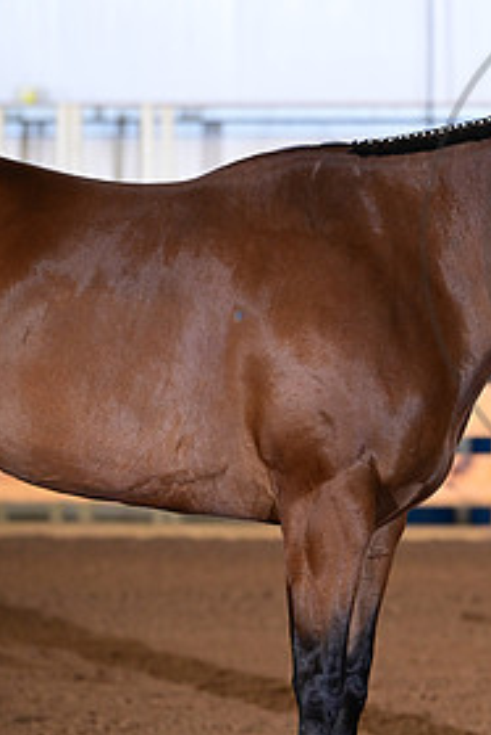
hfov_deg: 3.3
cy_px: 243
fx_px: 8459
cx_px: 730
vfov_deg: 5.0
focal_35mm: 414
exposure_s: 1/200
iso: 2000
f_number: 4.5
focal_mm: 200
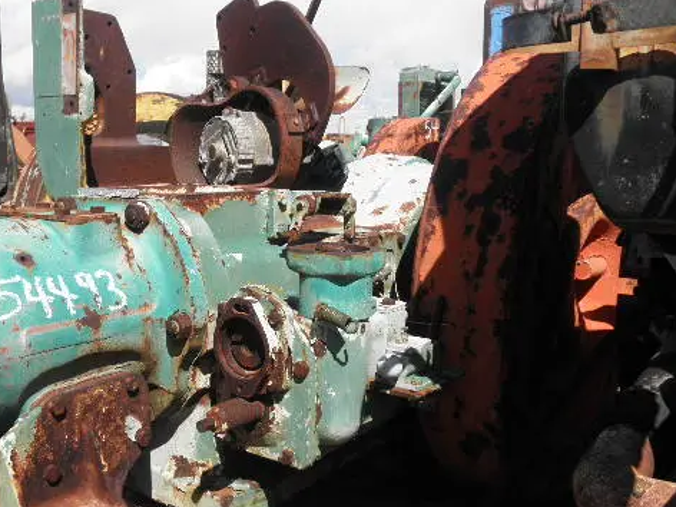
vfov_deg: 37.6
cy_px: 292
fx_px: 742
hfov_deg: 48.5
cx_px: 248
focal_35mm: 38
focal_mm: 5
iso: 64
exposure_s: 1/125
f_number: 8.5
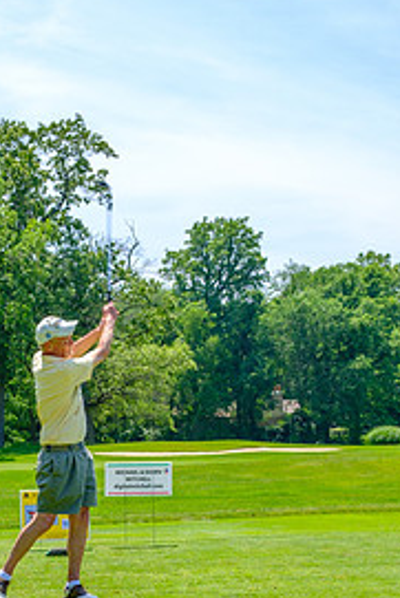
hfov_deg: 17.4
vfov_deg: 25.5
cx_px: 91
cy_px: 483
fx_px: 1298
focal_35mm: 78
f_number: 6.4
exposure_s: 1/250
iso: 200
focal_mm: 31.5
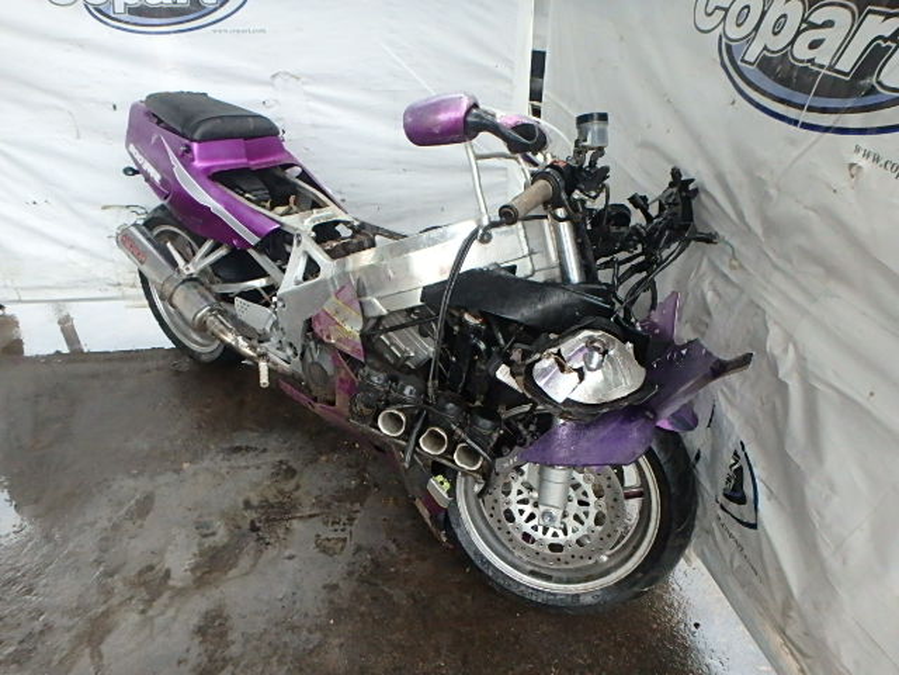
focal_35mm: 21
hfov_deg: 79.0
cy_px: 338
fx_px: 545
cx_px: 450
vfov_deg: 63.4
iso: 800
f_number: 3.5
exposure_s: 1/15
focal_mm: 3.7
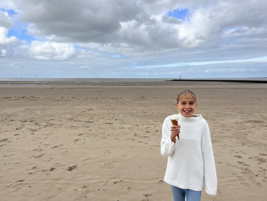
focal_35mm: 26
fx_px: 201
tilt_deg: -6.4
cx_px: 134
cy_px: 100
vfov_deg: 53.1
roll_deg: +0.0
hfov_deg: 67.3
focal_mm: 5.1
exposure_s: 1/3521
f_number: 1.6
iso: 50
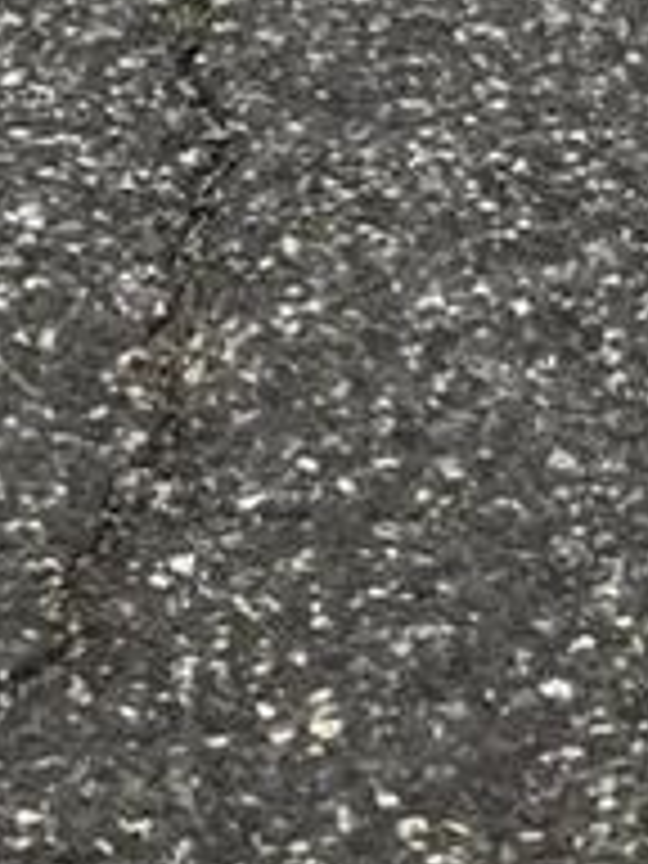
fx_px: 4967
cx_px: 981
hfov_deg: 7.3
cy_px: -2113
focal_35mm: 199
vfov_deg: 7.9
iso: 32
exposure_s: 1/1000
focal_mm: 3.99
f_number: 1.8
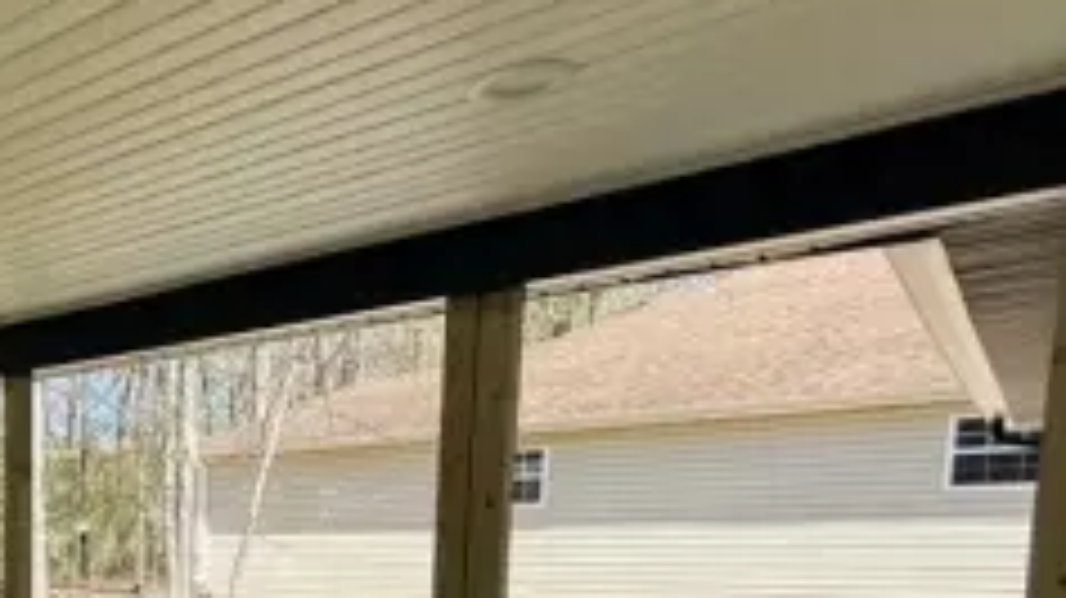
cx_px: -184
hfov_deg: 40.6
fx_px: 1017
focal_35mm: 36
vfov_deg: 29.8
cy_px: 643
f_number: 2.2
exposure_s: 1/820
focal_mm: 2.22
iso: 50
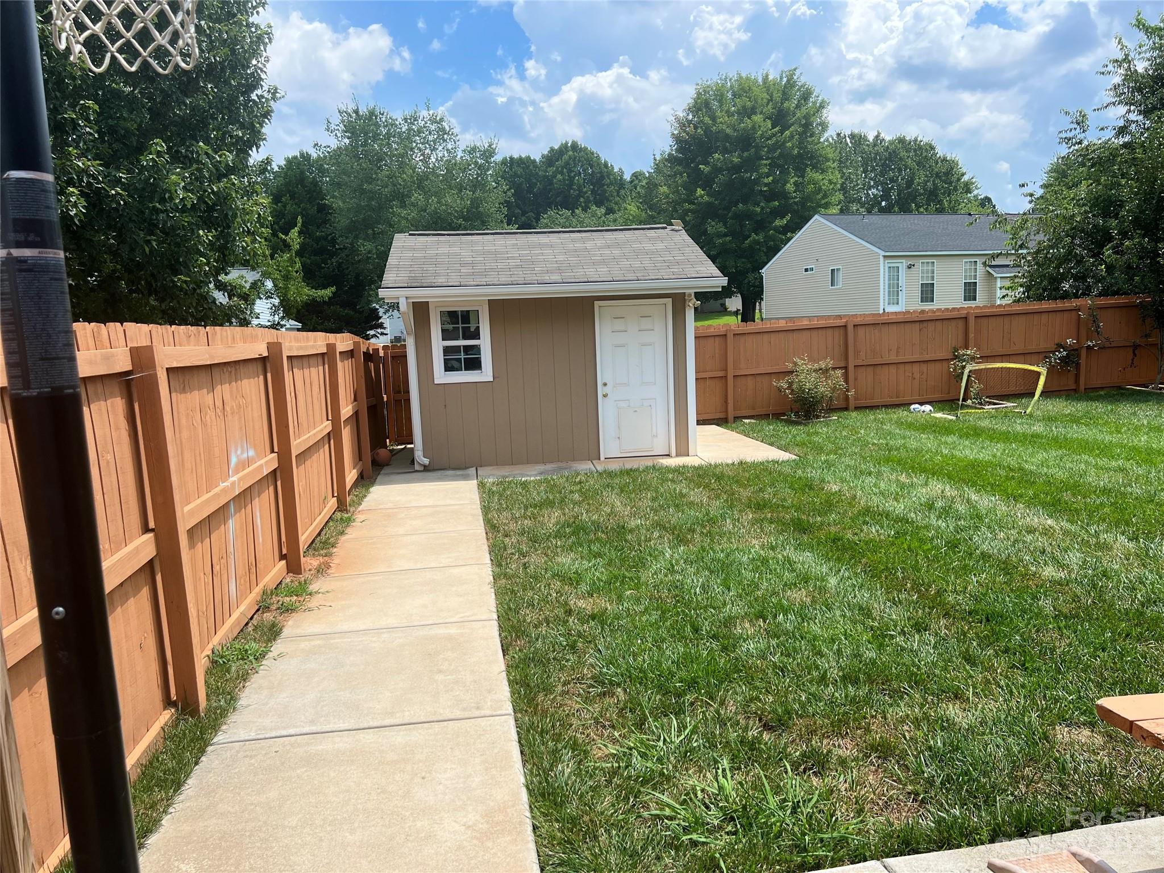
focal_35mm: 26
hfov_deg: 67.3
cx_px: 582
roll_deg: +2.5
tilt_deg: -7.7
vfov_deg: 53.1
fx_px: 874
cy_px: 436
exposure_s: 1/2404
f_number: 1.5
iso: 50
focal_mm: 5.7
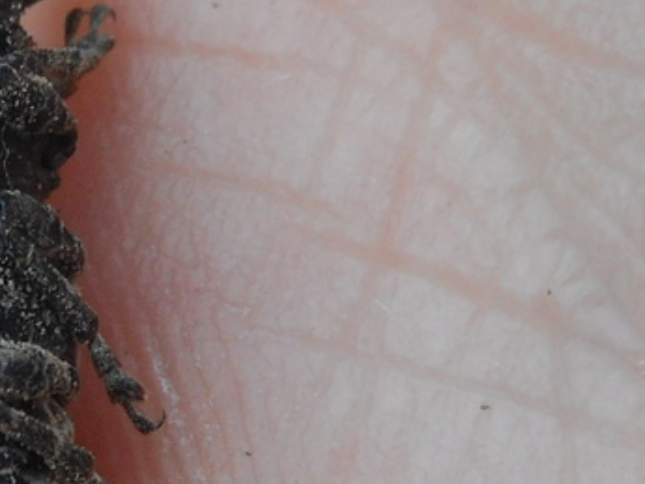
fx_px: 1566
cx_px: -7
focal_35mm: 84
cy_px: 249
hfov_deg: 22.4
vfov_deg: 17.6
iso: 80
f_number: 4.2
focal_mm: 6
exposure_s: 1/160
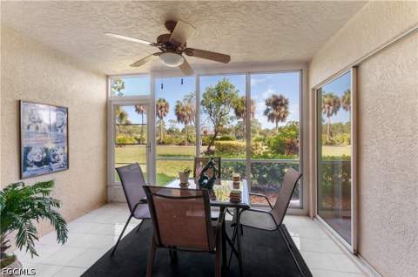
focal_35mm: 15
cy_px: 138
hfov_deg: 100.5
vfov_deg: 77.1
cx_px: 209
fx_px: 174
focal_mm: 10
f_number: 8
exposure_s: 1/10
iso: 200
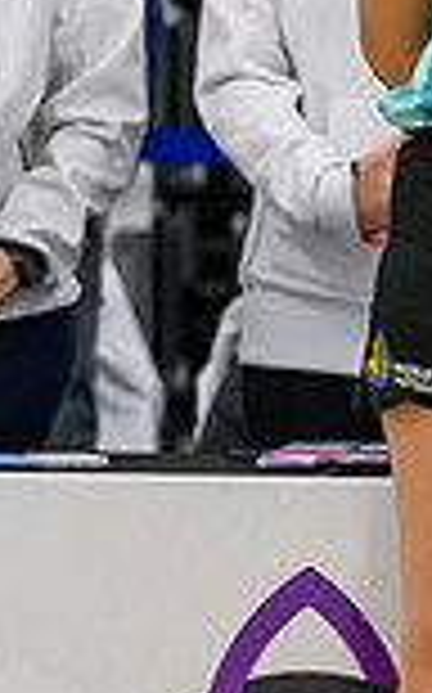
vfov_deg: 2.1
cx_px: 911
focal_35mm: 1010
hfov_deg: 1.3
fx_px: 19061
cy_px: 276
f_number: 3.2
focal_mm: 200
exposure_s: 1/1250
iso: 4000
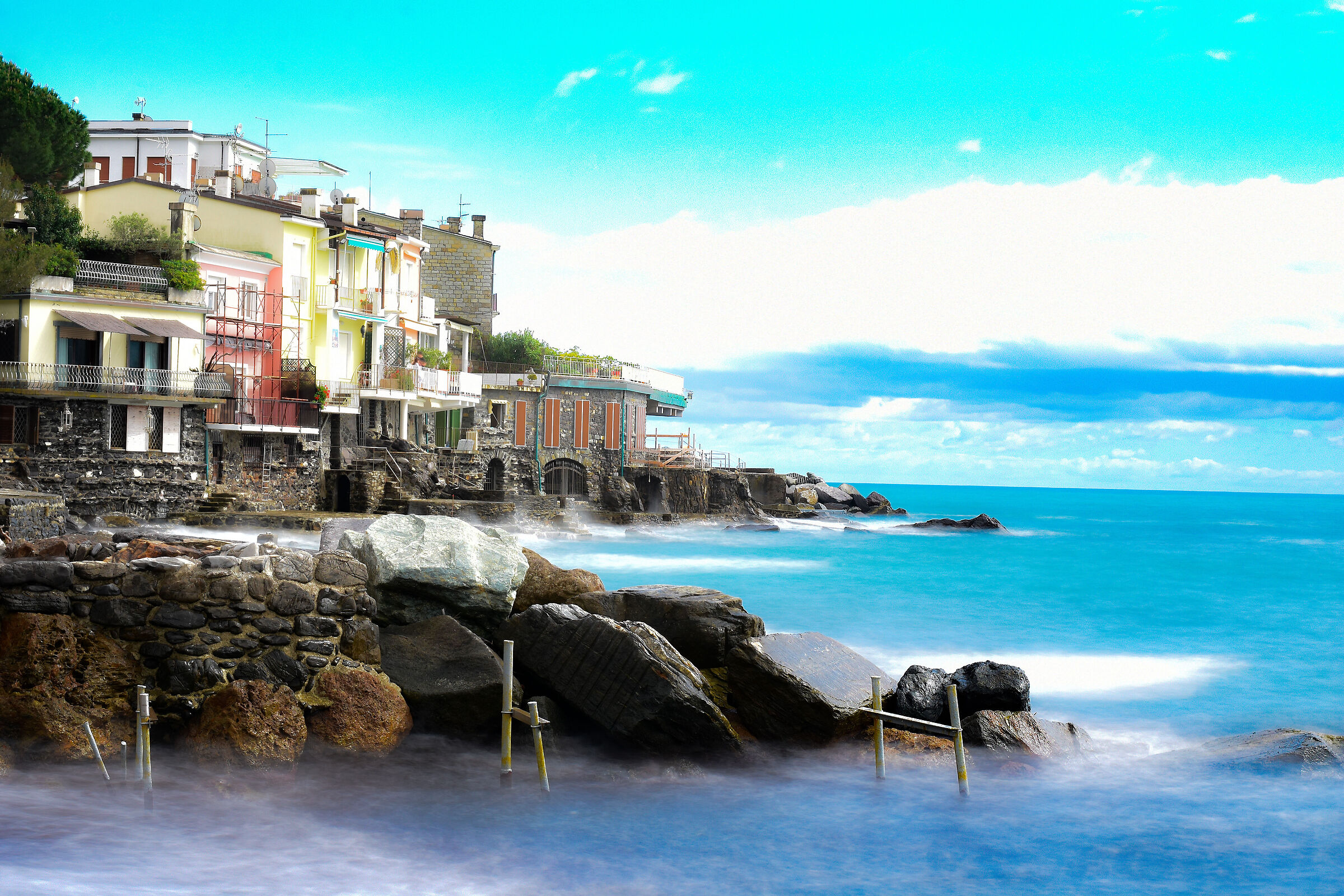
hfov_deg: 27.0
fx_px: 2800
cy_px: 448
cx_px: 672
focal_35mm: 75
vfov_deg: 18.2
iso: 320
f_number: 13
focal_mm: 50
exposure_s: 8
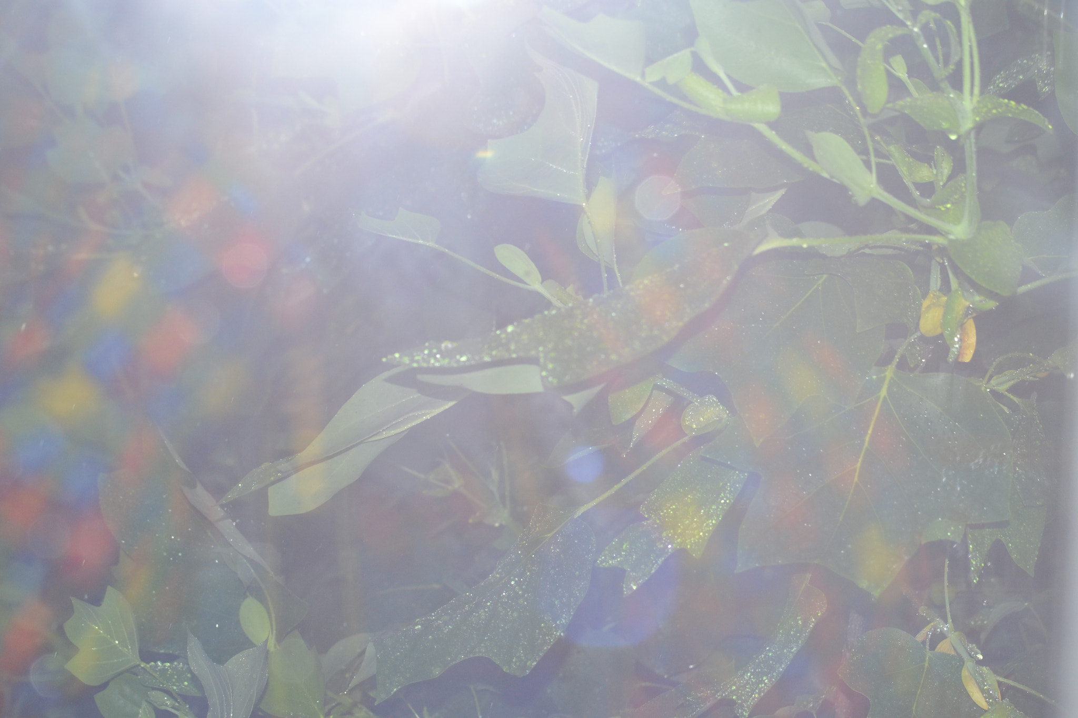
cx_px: 539
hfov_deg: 19.5
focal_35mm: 105
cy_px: 359
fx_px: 3144
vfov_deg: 13.0
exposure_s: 1/125
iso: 800
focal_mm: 70
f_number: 8
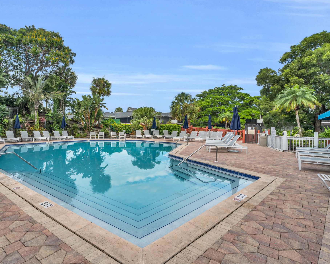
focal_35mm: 19
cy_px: 129
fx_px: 186
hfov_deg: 82.5
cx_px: 136
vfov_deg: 70.8
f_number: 9
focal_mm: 16
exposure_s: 1/320
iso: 200
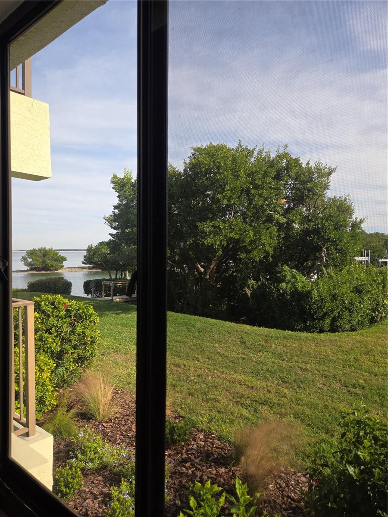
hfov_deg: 58.9
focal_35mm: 23
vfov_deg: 73.9
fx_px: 344
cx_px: 194
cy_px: 258
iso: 25
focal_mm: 5.4
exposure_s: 1/553
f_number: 1.8
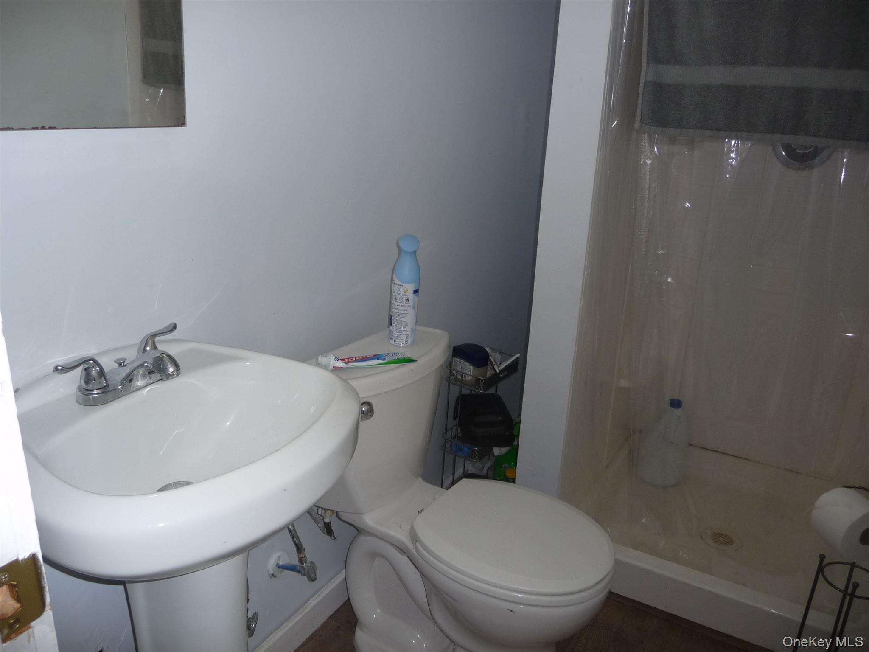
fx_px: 703
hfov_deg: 63.4
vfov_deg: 49.7
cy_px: 326
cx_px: 434
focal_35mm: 28
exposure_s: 1/30
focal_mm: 4.7
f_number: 3.3
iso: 100
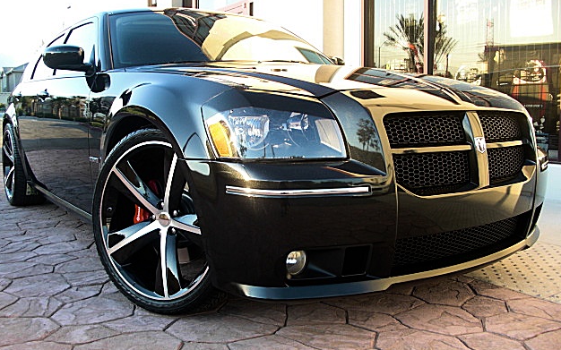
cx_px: 280
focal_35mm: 39
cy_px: 182
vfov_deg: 32.8
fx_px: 596
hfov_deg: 50.4
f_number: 2.8
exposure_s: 1/80
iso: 50
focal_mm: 6.3
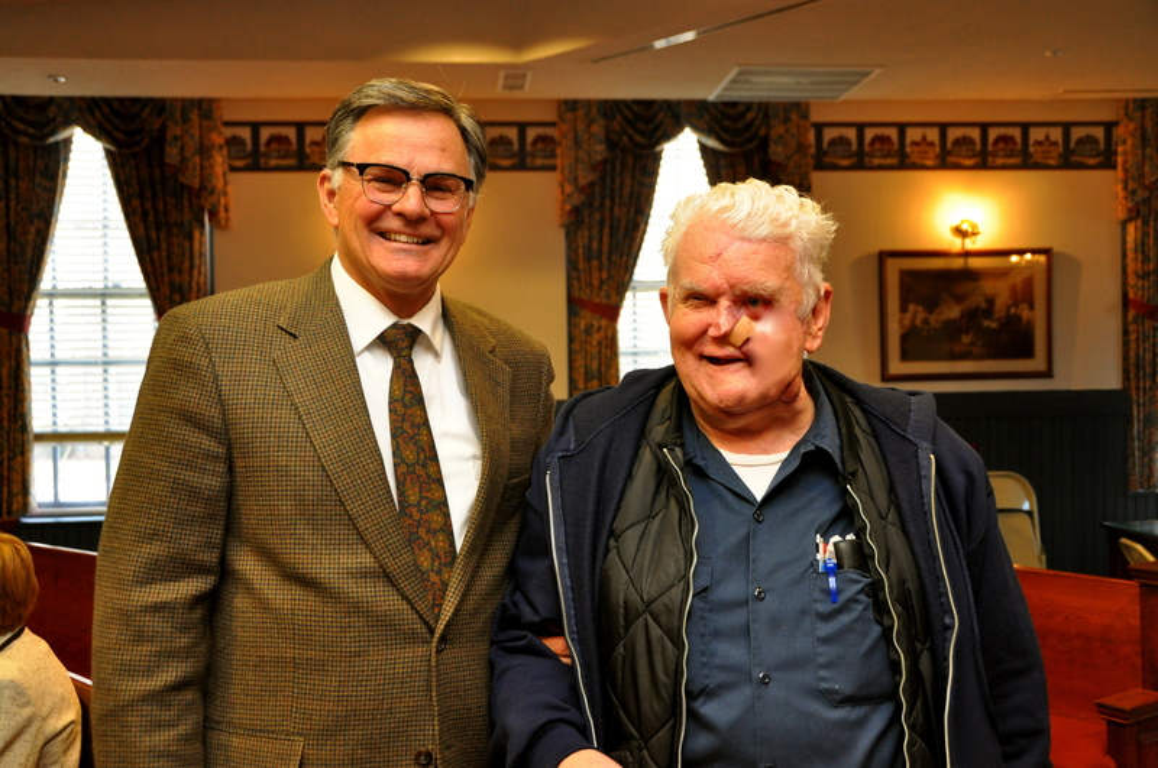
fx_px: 1253
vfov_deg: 34.1
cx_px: 579
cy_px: 384
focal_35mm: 39
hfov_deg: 49.6
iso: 800
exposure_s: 1/60
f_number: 4
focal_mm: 26
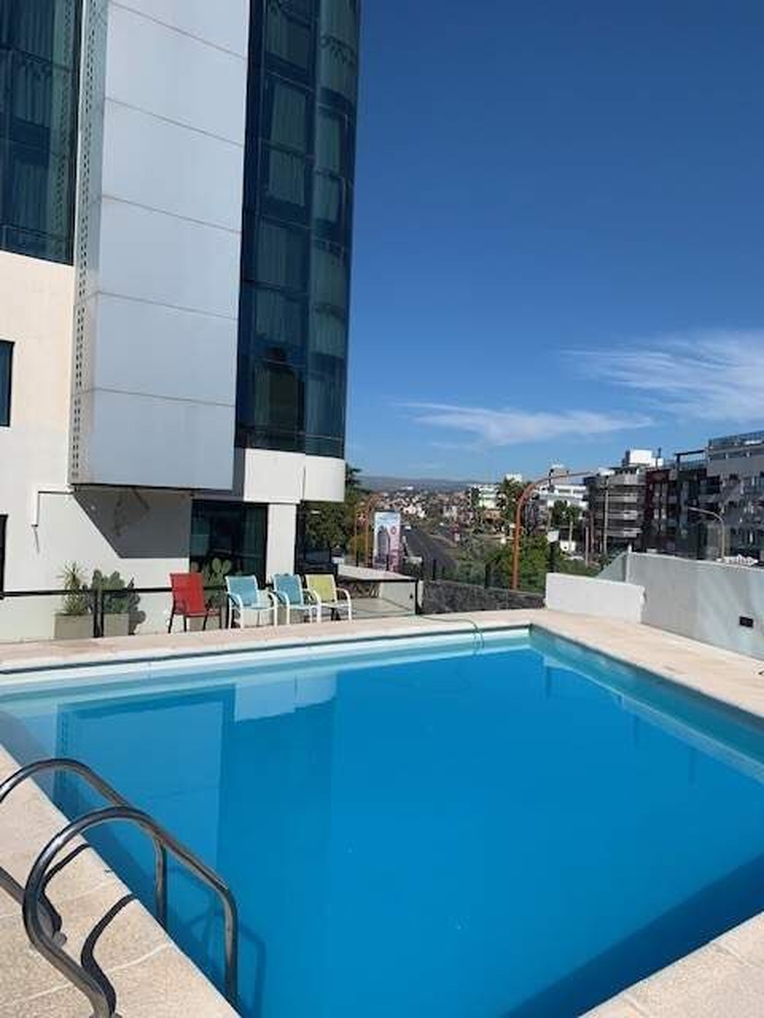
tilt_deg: +0.6
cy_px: 509
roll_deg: -1.9
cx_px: 382
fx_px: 765
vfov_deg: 67.3
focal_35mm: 26
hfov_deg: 53.1
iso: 25
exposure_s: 1/4464
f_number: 1.8
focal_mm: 4.25
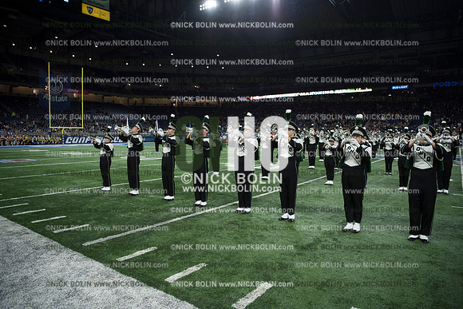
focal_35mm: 24
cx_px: 232
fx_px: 309
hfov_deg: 73.7
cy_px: 154
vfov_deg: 53.2
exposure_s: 1/1250
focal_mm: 24
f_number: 2.8
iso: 1250
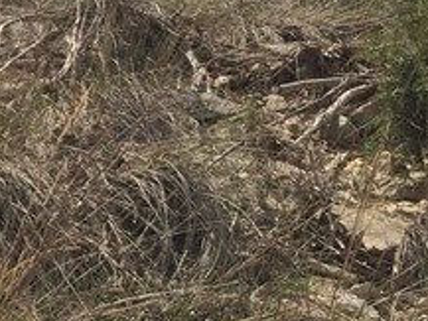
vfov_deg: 10.7
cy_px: -57
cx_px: -349
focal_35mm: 137
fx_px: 1695
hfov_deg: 13.0
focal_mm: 4.15
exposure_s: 1/3731
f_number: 2.2
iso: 32
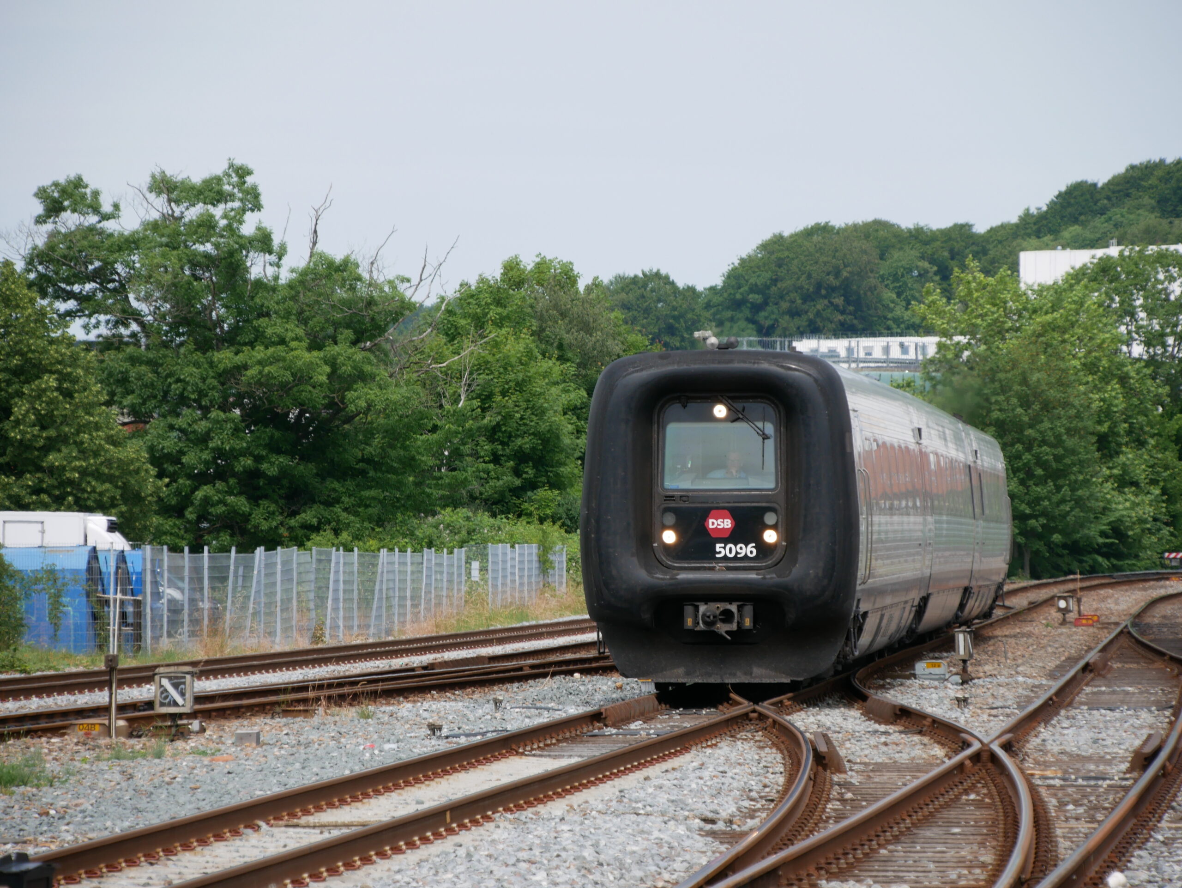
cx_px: 591
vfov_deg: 7.4
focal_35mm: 200
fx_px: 6832
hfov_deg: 9.9
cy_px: 444
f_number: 5.8
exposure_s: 1/640
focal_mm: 100
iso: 200
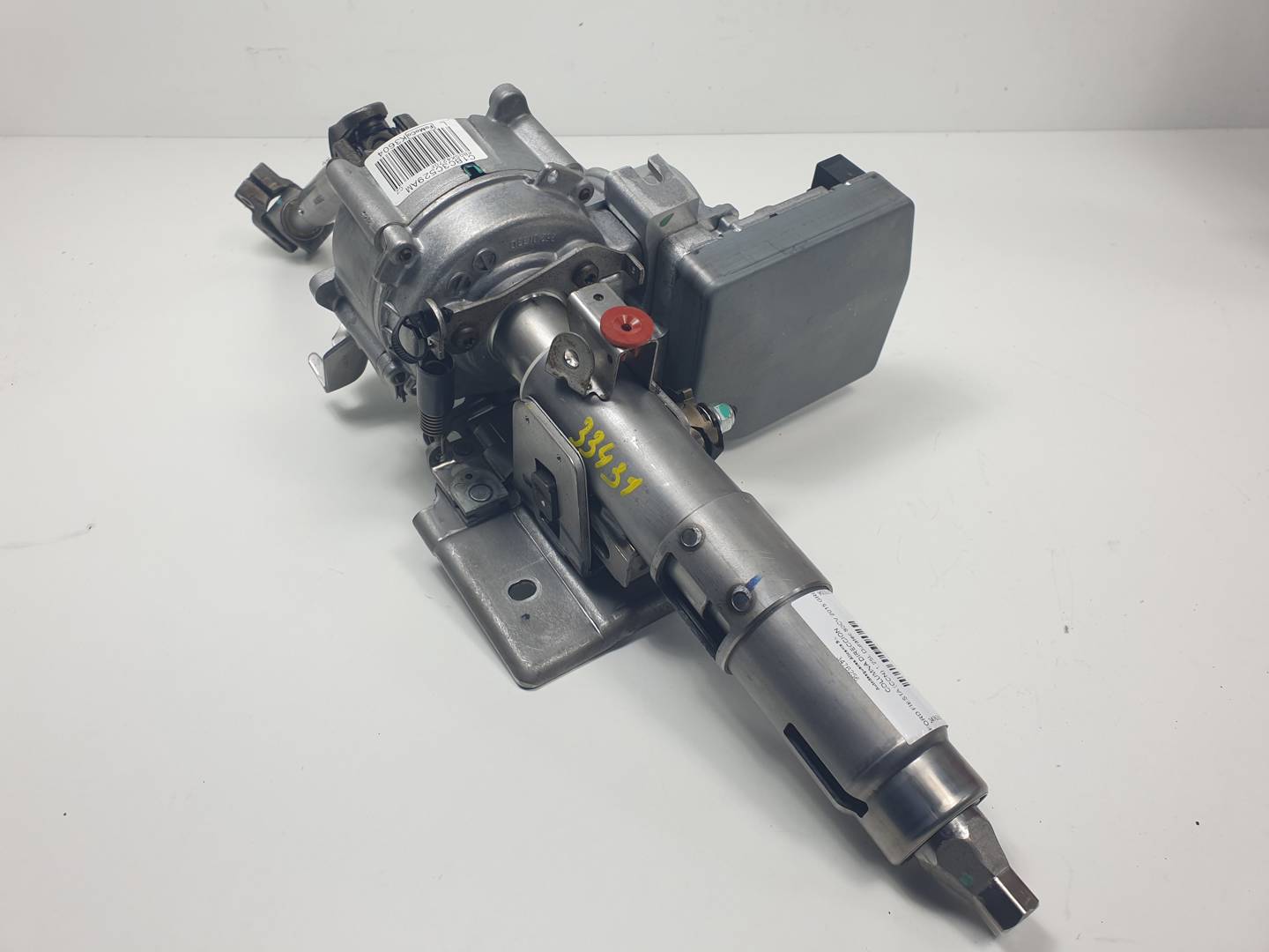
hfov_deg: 67.3
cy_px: 476
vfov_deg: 53.1
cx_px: 634
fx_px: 953
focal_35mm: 26
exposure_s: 1/244
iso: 50
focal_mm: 4.3
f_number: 2.4
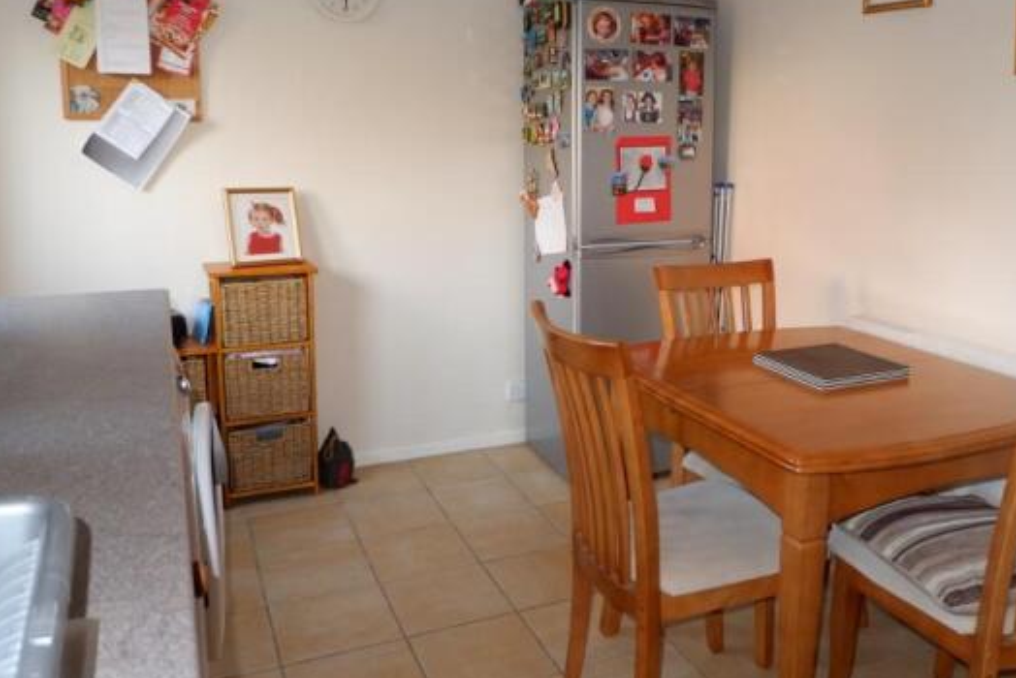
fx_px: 847
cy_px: 276
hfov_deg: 61.3
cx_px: 612
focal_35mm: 30
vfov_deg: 43.5
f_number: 3.5
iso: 400
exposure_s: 1/34
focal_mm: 16
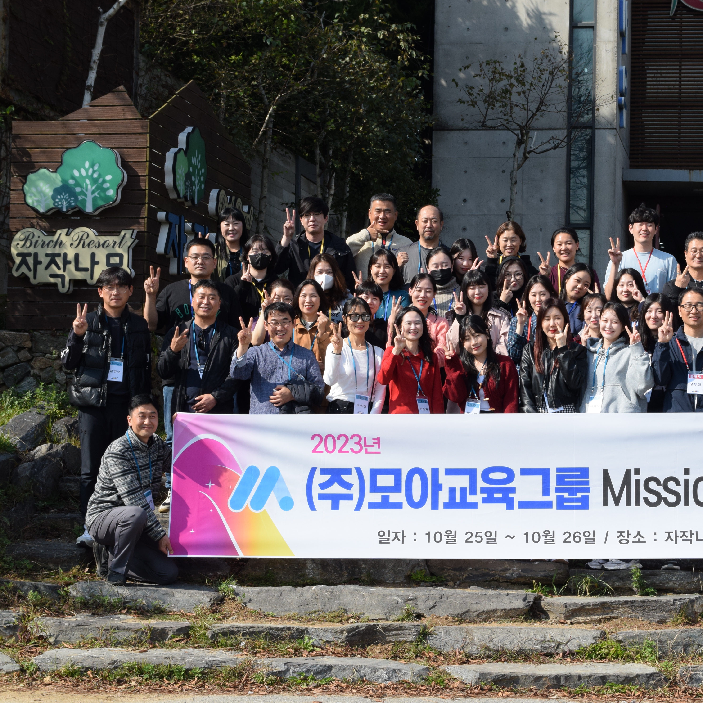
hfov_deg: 20.3
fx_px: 1953
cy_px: 353
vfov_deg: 20.4
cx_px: 522
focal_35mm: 85
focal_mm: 44
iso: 500
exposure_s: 1/500
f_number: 11
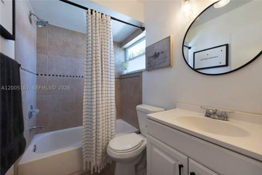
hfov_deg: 104.3
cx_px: 131
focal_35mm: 14
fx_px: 102
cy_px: 88
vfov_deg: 81.2
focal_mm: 14
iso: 500
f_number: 8
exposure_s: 1/200
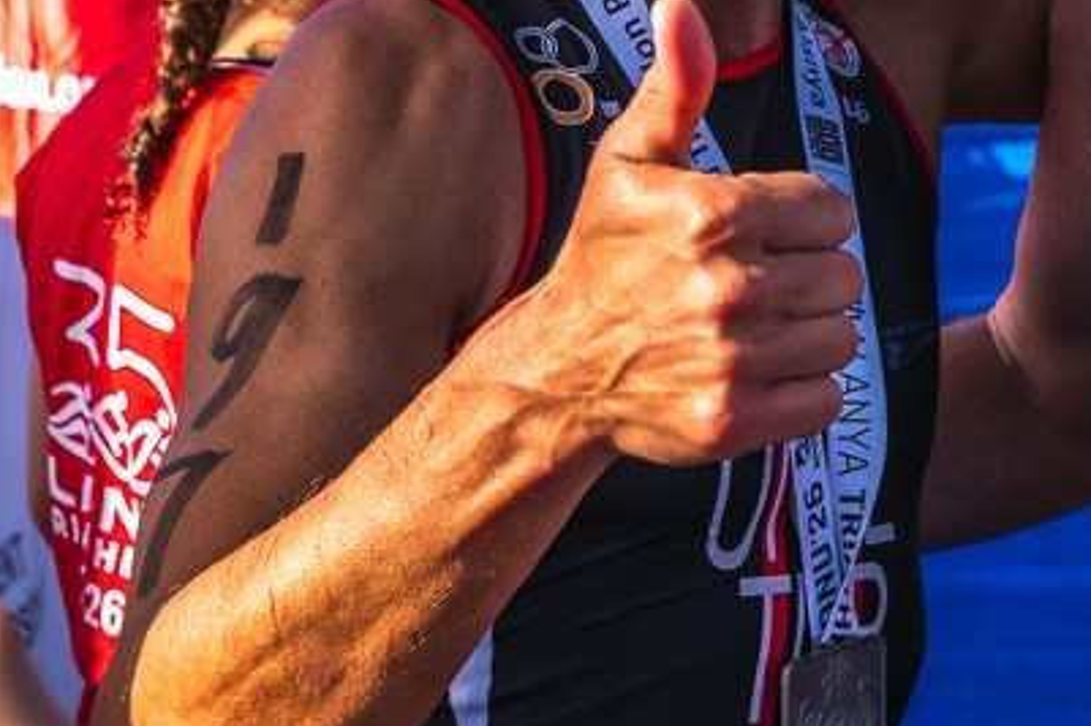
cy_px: -58
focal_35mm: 118
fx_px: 3574
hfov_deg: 16.9
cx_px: 1126
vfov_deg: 11.4
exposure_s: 1/1000
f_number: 6.3
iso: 200
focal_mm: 37
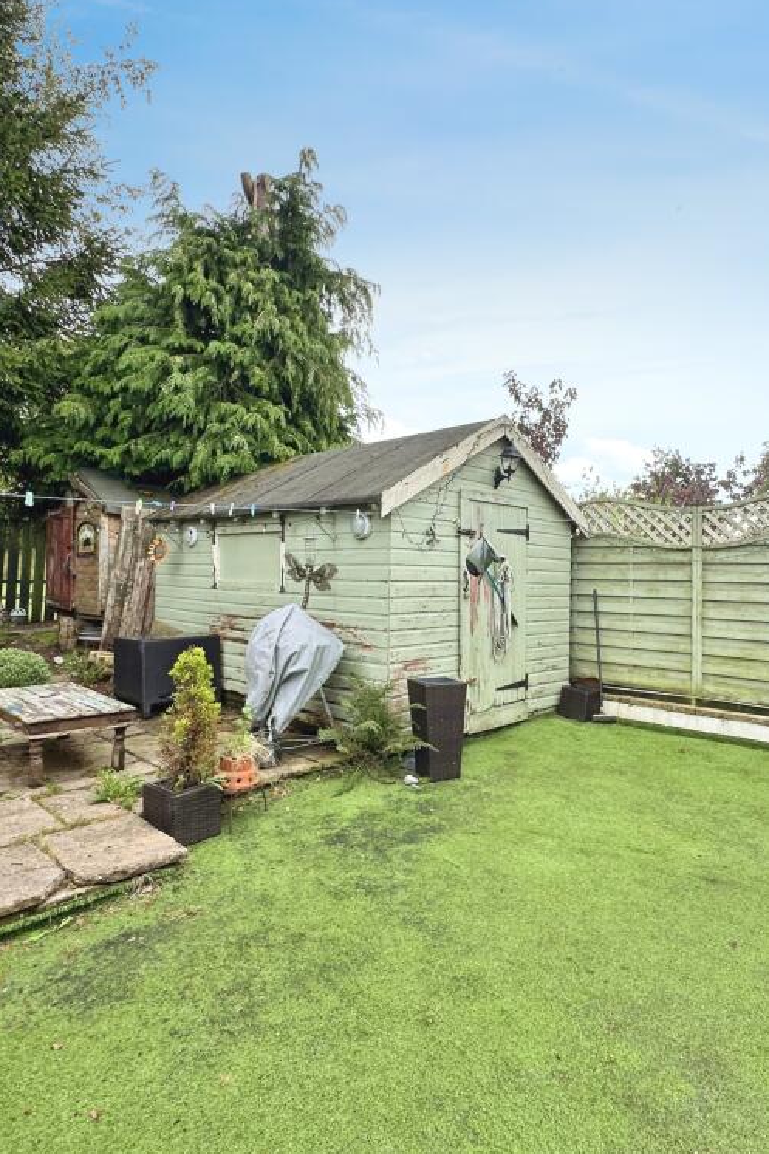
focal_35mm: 20
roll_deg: -0.9
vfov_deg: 84.0
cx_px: 418
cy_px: 579
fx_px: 641
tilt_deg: +0.8
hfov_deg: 61.8
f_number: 2.2
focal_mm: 2.22
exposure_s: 1/375
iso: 40
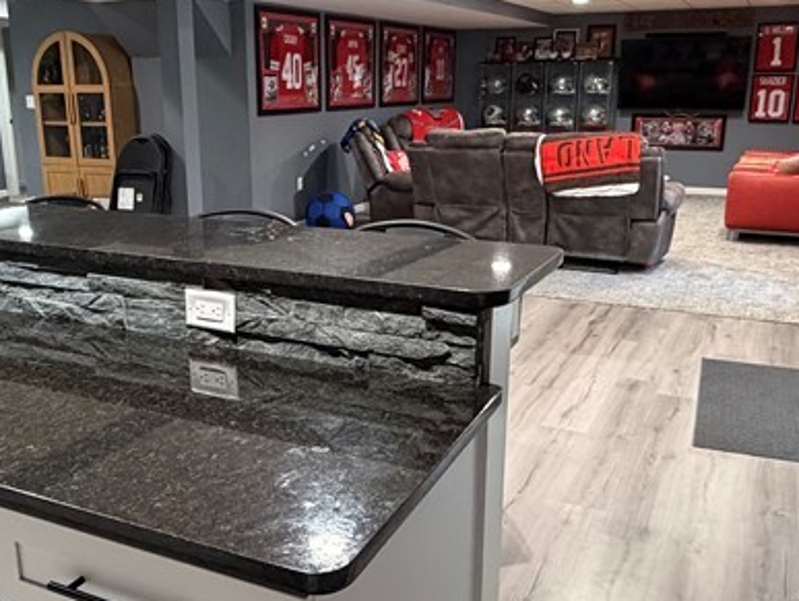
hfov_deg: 50.0
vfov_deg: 38.7
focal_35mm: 37
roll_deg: +0.7
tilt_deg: -15.7
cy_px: 310
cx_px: 359
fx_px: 855
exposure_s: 1/60
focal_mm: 2.22
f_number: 2.2
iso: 400
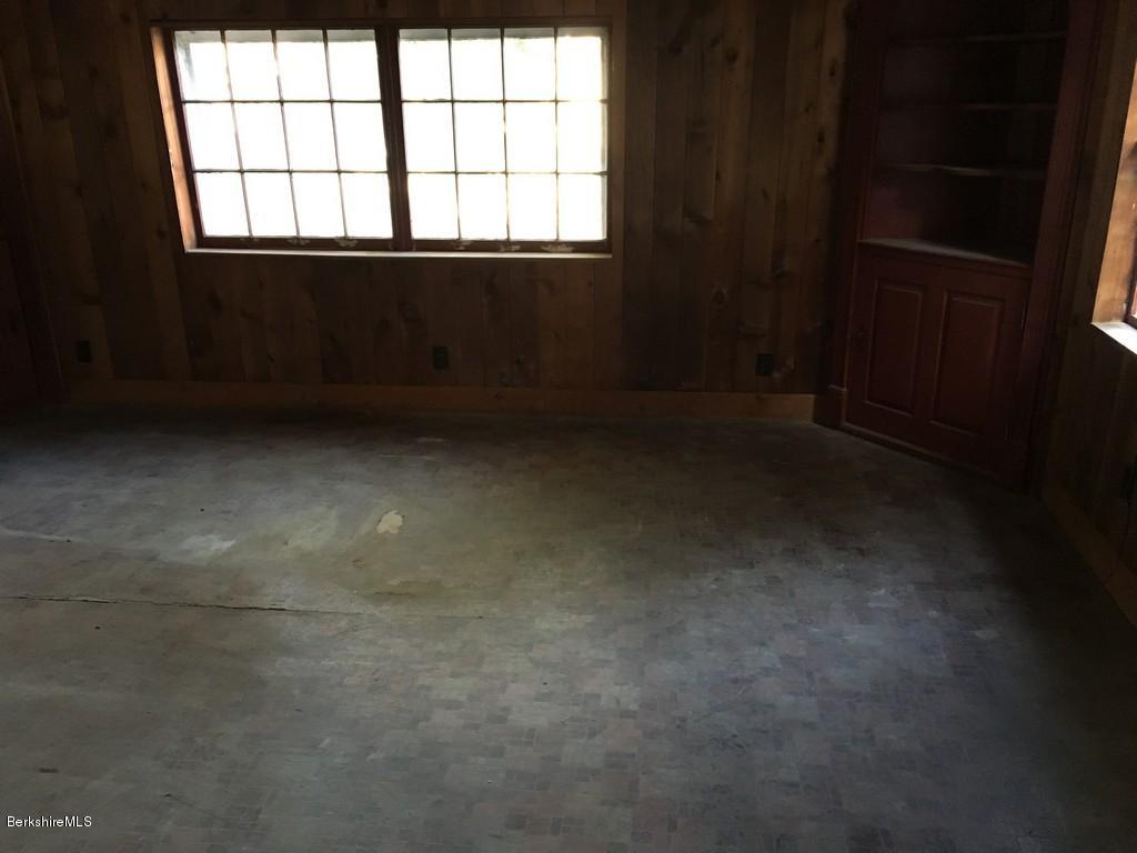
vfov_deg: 48.2
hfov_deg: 61.7
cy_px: 426
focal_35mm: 29
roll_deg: +0.4
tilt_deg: -19.8
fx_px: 953
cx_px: 568
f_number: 2.2
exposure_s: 1/15
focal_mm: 4.15
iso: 200
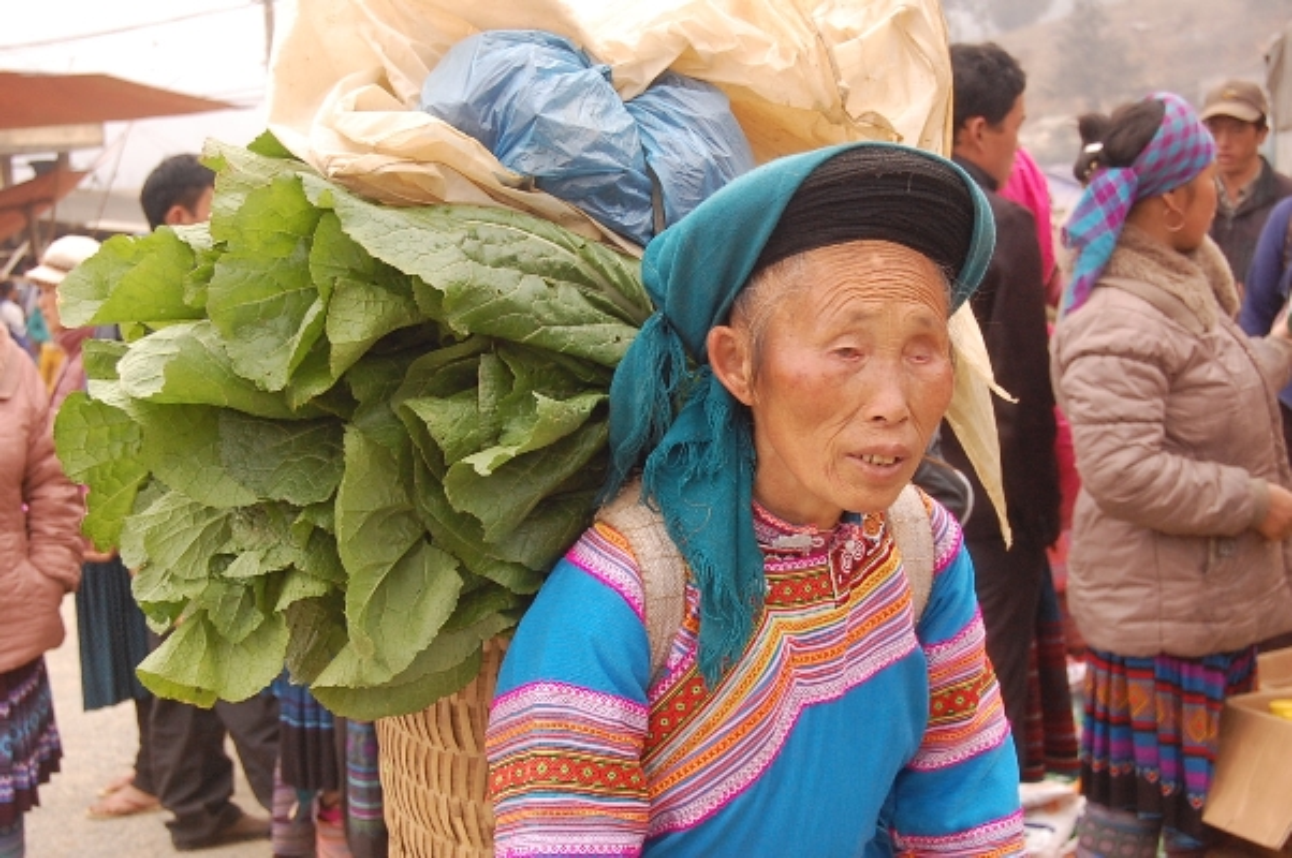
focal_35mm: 63
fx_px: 2259
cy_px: 429
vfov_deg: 21.5
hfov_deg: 31.9
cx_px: 646
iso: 800
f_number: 7.1
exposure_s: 1/200
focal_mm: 42
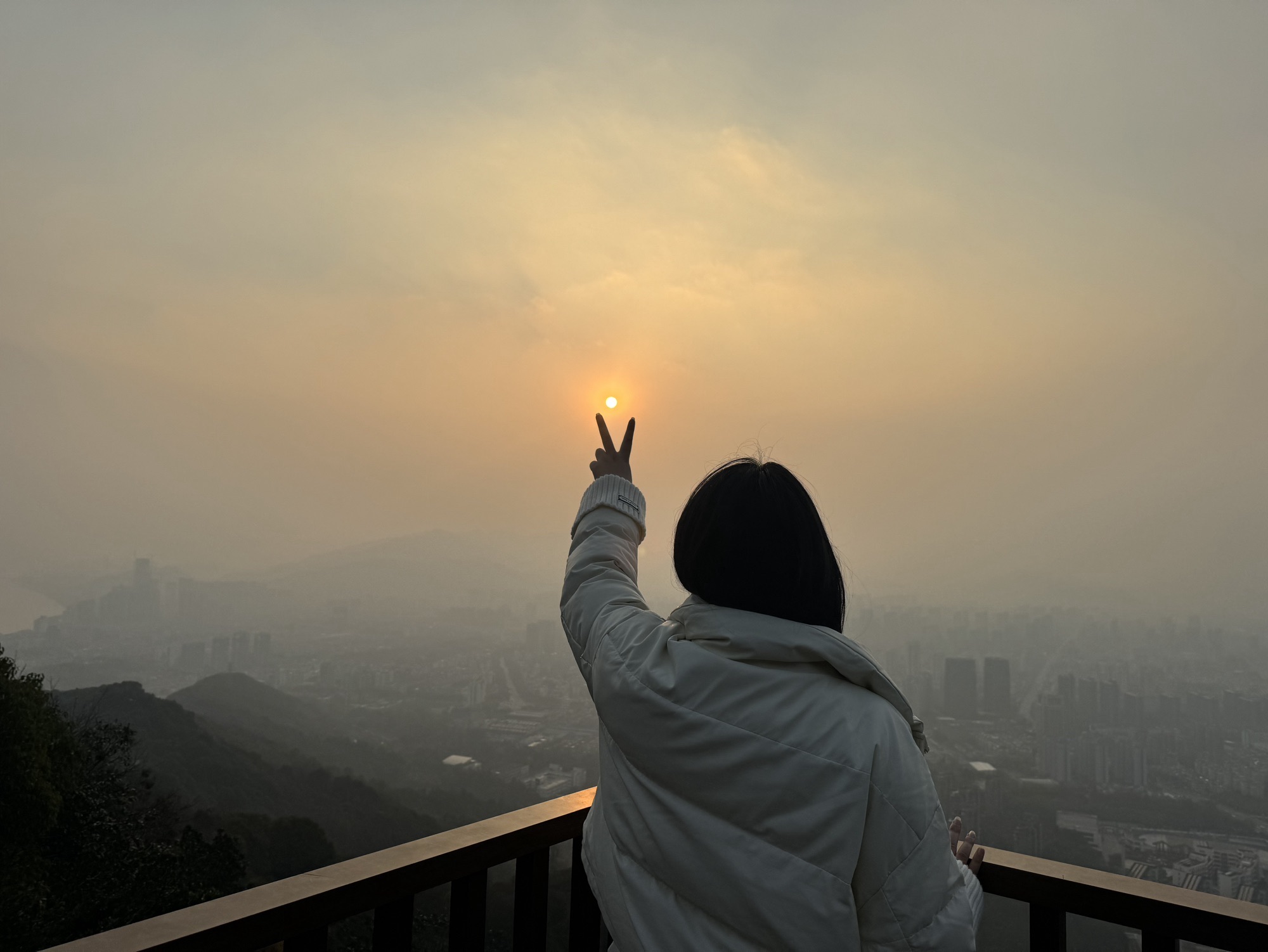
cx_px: 634
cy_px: 476
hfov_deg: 71.6
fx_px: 880
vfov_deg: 56.9
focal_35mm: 24
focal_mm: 6.76
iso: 80
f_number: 1.78
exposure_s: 1/6410
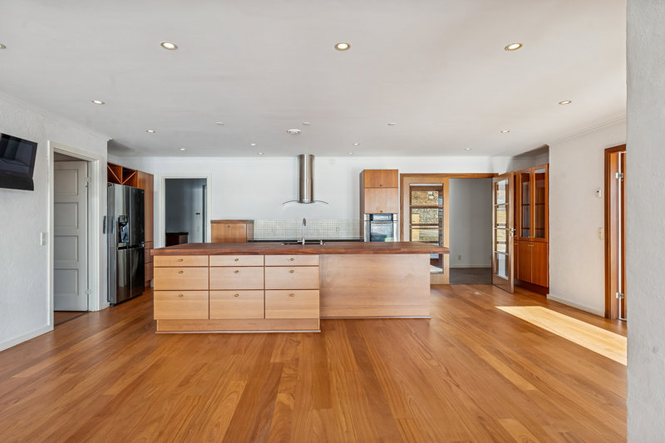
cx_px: 332
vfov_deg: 64.5
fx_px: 351
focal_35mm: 19
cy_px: 222
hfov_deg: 86.9
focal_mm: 19
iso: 200
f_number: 8
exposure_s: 1/40
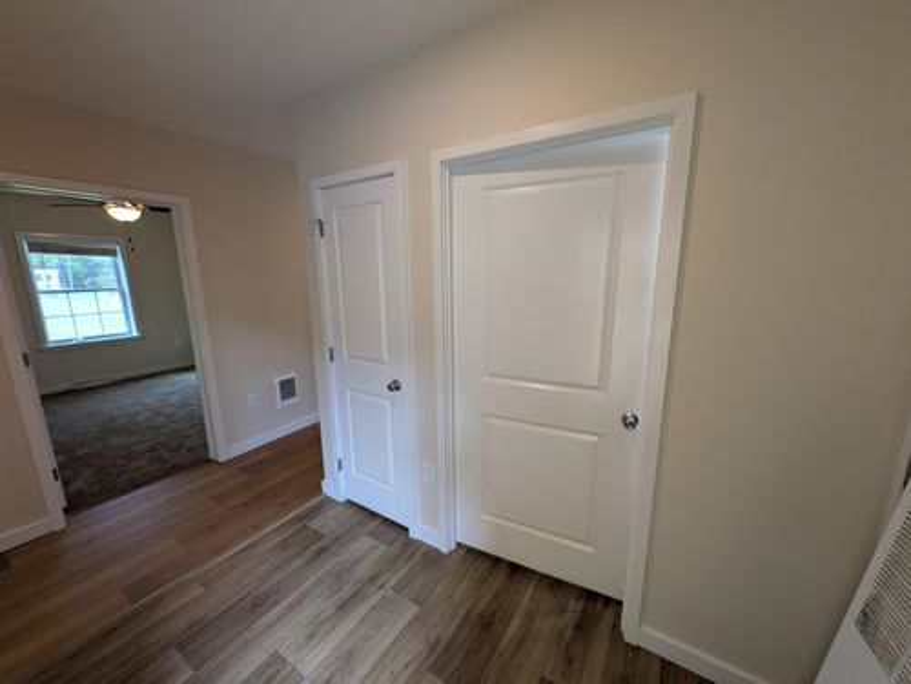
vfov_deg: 85.7
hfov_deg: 102.1
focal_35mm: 14
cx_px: 456
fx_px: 368
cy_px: 342
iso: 131
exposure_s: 1/40
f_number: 2.2
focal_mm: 1.83
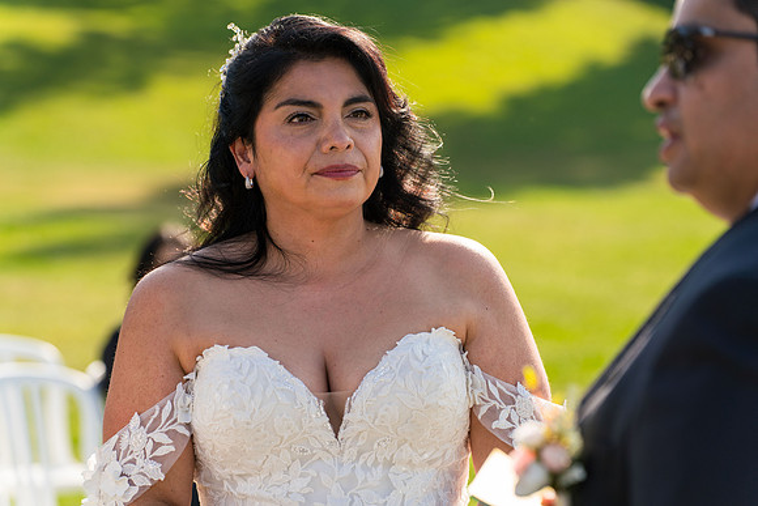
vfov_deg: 11.5
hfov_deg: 17.2
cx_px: 379
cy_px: 253
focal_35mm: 119
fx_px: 2506
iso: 250
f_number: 4
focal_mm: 119
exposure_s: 1/800
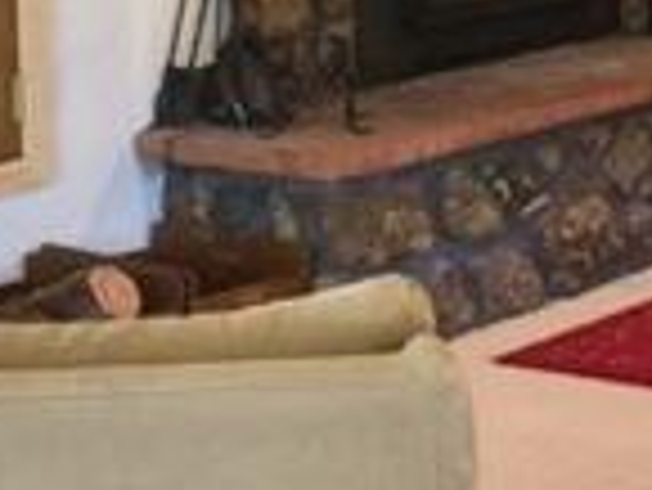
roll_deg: +1.3
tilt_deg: -3.4
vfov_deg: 11.3
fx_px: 2413
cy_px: -148
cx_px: 760
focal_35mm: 128
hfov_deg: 14.9
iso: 64
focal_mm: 4.15
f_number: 2.2
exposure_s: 1/15
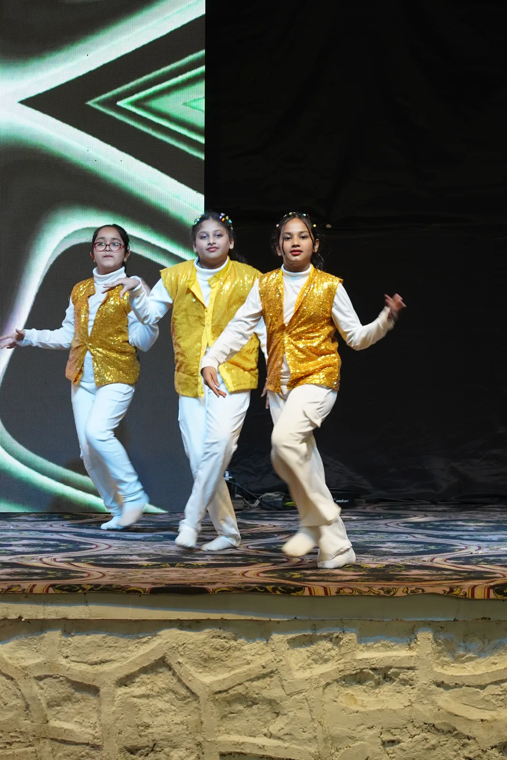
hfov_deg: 8.7
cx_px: 254
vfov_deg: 13.1
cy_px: 380
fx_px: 3316
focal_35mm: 157
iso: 640
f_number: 5
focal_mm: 105
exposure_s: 1/125
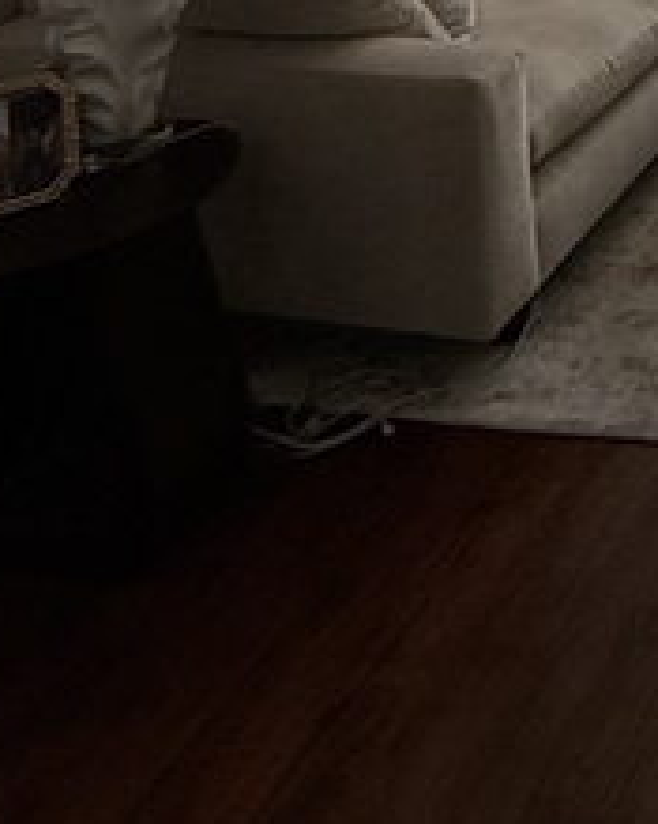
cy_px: -395
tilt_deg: -2.9
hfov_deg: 23.8
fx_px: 1169
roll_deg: +1.6
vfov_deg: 27.5
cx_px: 1026
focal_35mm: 48
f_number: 2.2
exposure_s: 1/99
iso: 50
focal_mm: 2.22
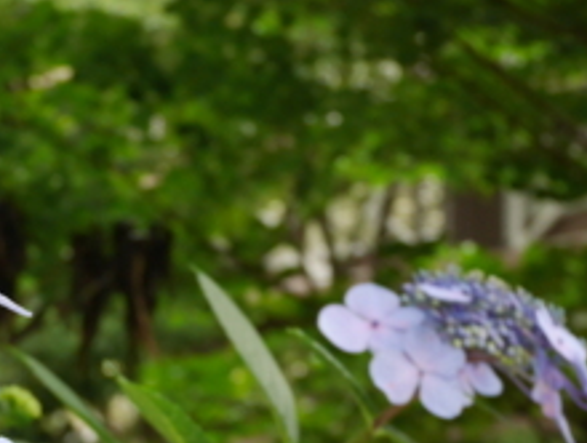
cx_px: 112
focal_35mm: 109
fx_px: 1852
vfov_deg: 13.3
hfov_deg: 17.8
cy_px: 498
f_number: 4.6
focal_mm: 20
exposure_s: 1/60
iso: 500
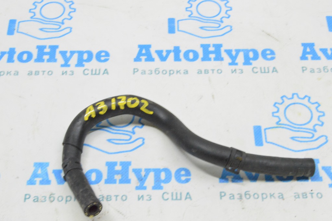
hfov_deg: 29.9
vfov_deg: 20.1
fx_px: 622
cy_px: 110
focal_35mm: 68
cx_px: 166
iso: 6400
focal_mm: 45
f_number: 20
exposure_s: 1/15
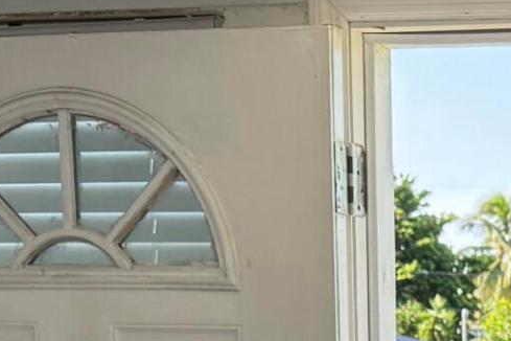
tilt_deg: -10.8
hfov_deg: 13.5
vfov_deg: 8.6
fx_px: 2086
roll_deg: -0.8
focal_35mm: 147
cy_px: 786
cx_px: 653
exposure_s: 1/397
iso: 100
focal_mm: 6.76
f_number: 1.78
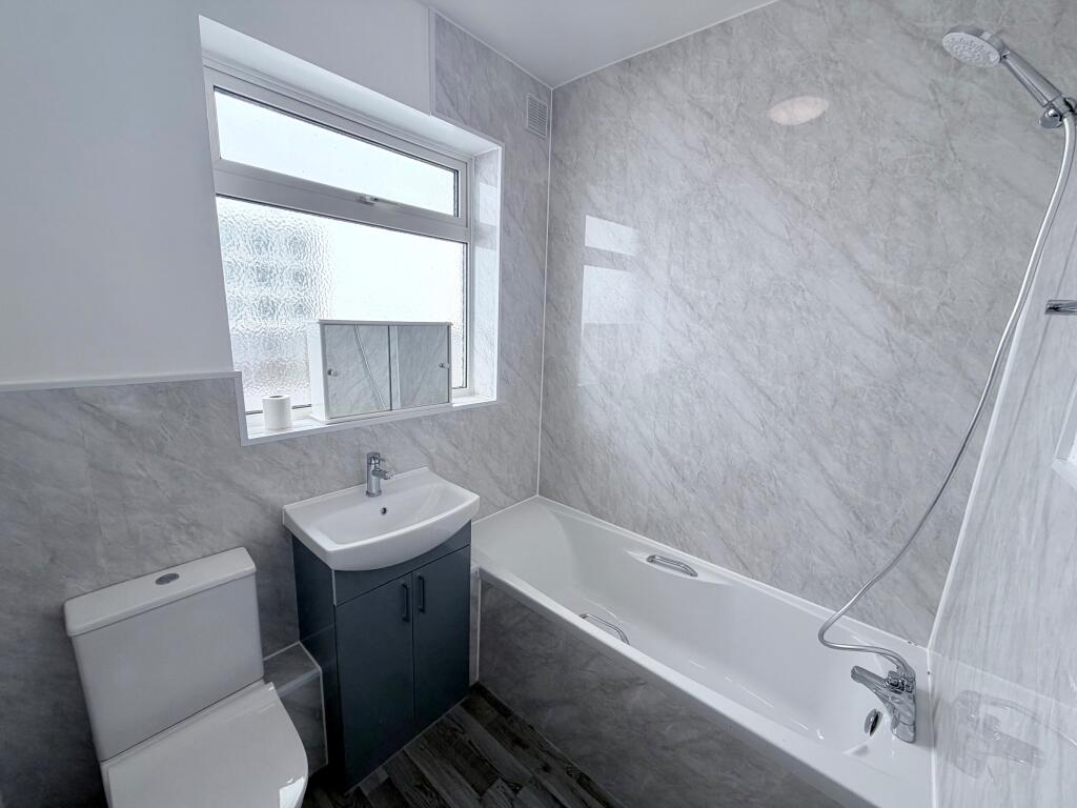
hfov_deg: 102.1
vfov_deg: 85.7
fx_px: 436
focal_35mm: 14
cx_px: 538
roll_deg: -2.3
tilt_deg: -12.9
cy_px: 404
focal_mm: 2.22
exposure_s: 1/226
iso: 50
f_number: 2.2
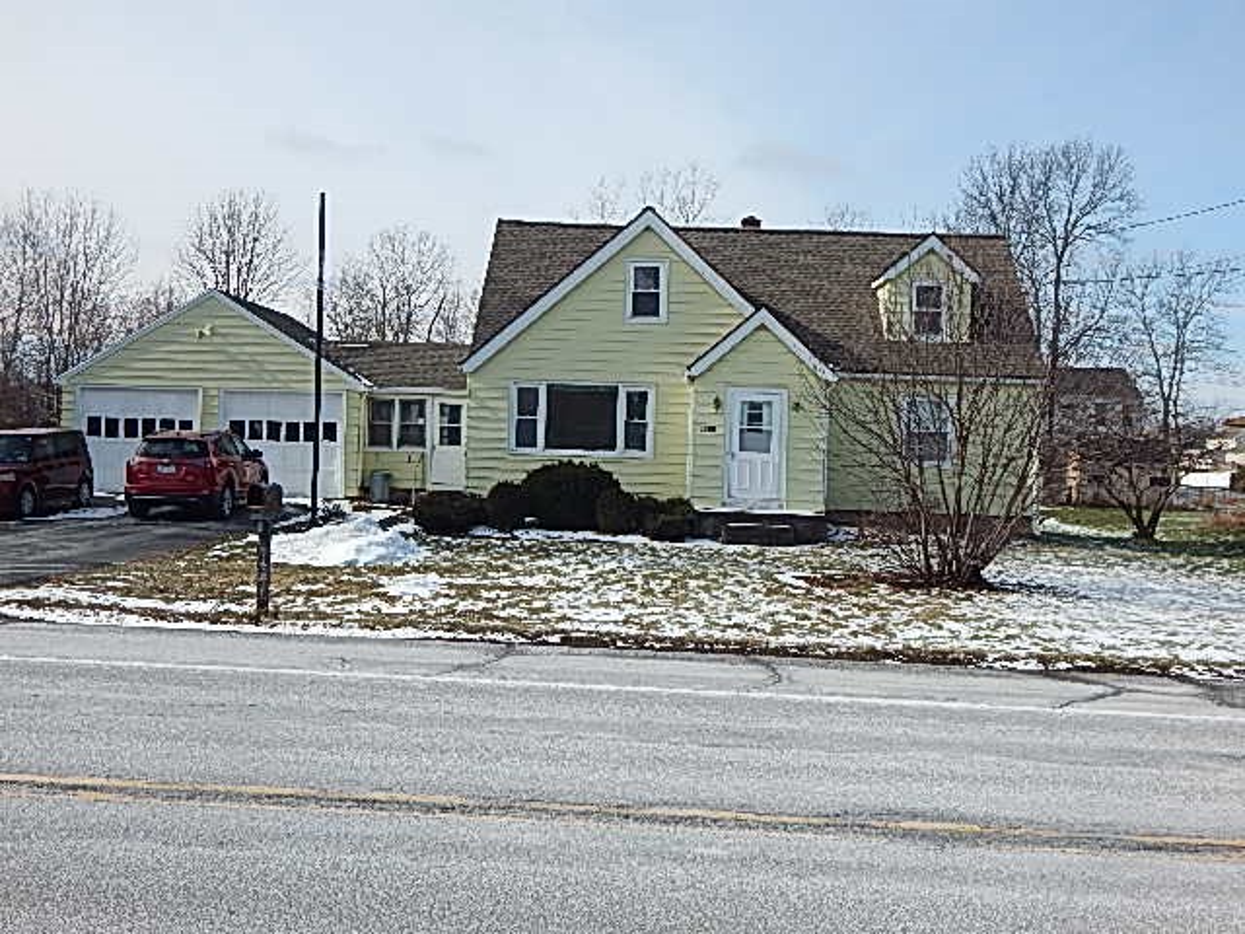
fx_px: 1367
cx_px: 622
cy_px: 467
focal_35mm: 38
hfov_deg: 49.0
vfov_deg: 37.7
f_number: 6.9
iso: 125
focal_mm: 6.8
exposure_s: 1/400
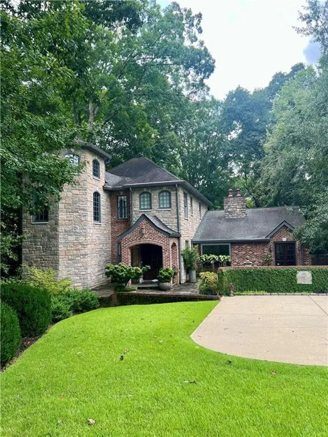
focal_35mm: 26
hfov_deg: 53.1
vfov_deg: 67.3
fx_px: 328
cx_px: 164
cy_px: 218
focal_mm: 5.7
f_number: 1.5
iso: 50
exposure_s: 1/639
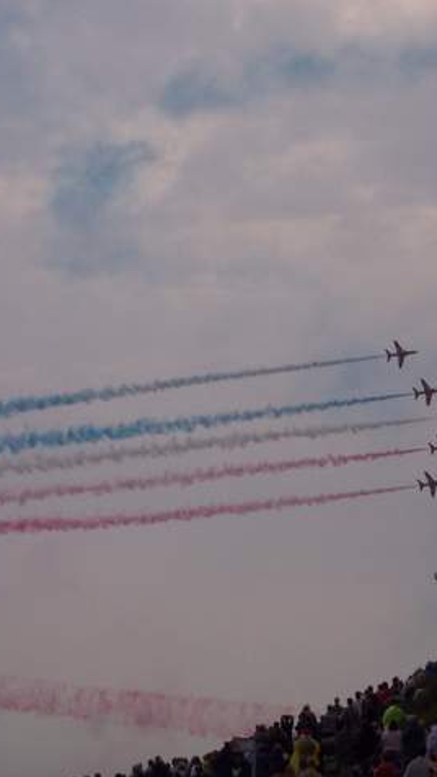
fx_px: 3438
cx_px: 347
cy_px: 388
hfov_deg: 7.3
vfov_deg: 12.9
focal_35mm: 167
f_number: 8
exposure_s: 1/350
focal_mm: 24
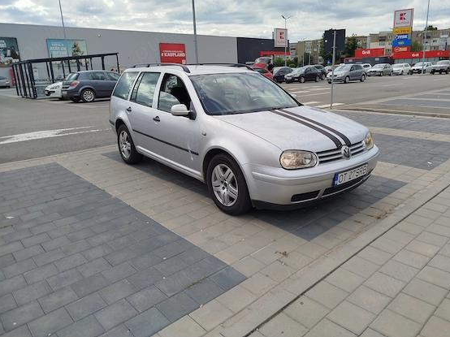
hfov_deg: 67.2
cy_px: 155
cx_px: 242
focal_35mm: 26
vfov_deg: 53.0
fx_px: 338
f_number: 1.7
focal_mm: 5.31
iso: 50
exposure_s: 1/1063
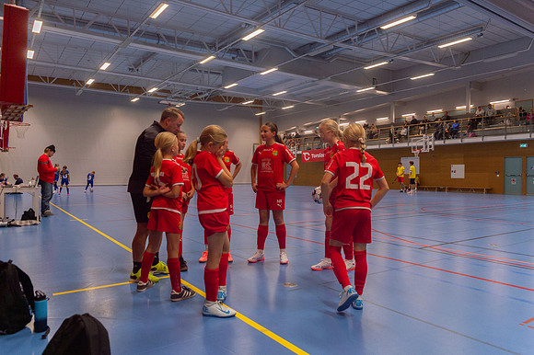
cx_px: 267
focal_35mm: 25
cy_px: 178
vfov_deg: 50.6
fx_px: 376
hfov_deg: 70.7
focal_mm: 24
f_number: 3.5
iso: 720
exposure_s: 1/400
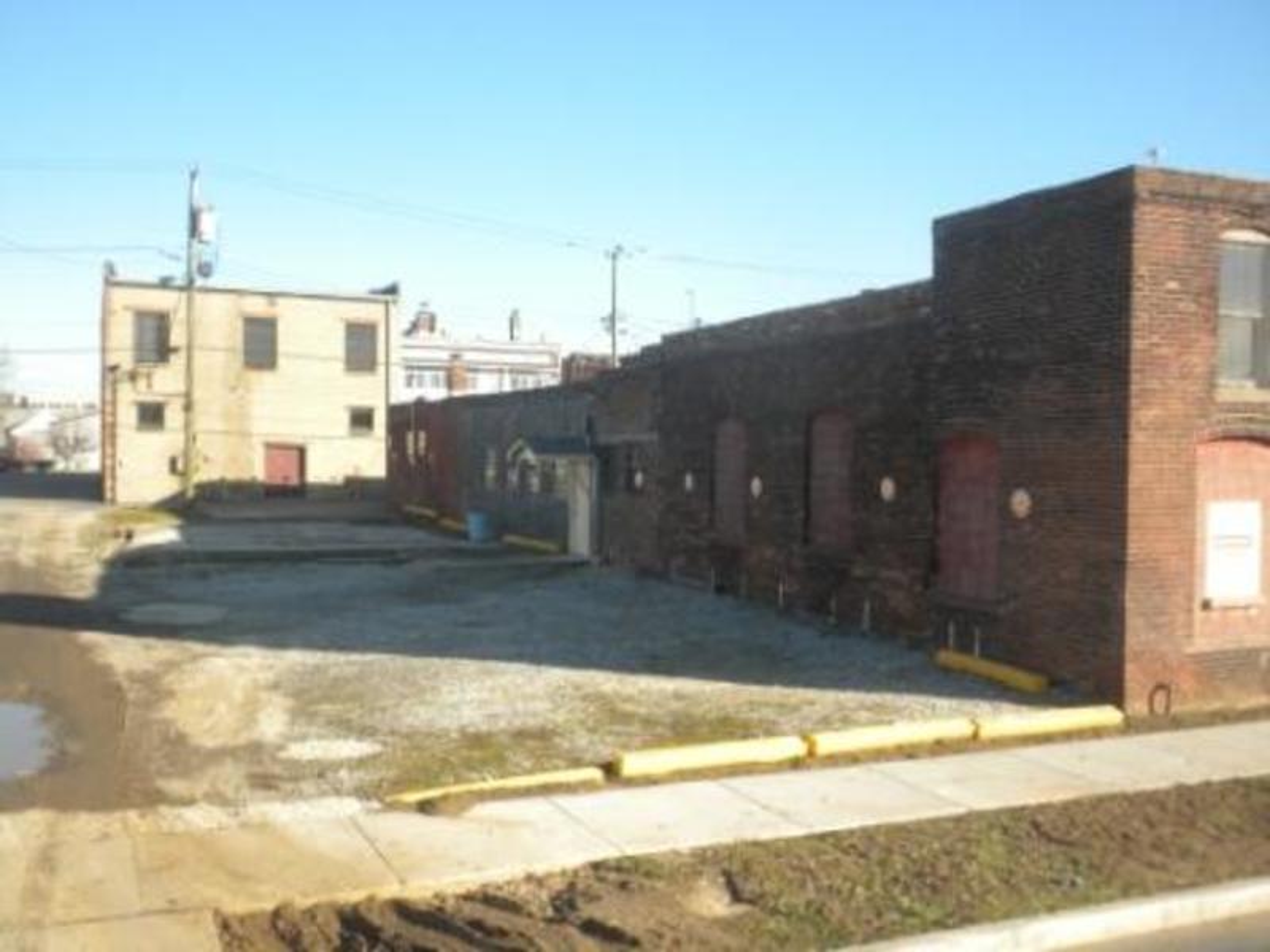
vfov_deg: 38.7
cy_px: 476
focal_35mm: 37
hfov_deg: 50.1
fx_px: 1357
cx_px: 635
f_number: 3.5
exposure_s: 1/461
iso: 90
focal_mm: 6.6
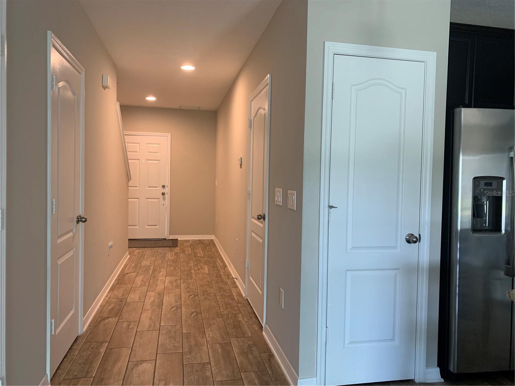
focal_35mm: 26
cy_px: 193
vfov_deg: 53.1
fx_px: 387
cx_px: 258
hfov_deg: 67.3
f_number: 1.8
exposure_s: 1/60
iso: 250
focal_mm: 4.25
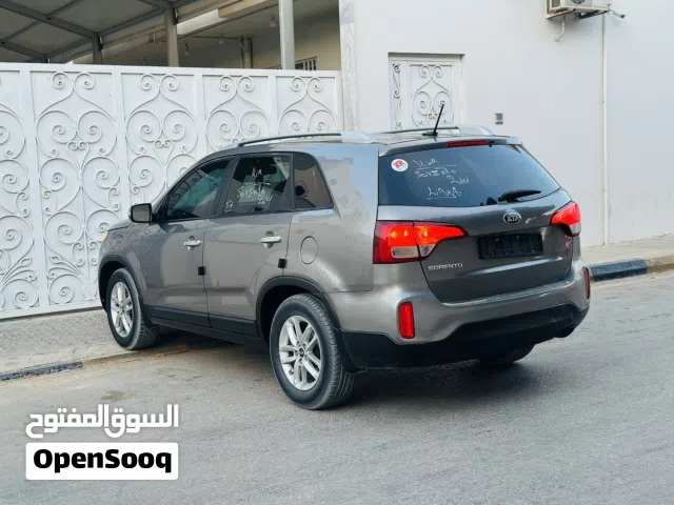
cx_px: 337
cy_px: 252
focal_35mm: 48
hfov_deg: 39.7
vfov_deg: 30.3
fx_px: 935
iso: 125
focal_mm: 6.86
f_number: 1.78
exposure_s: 1/60
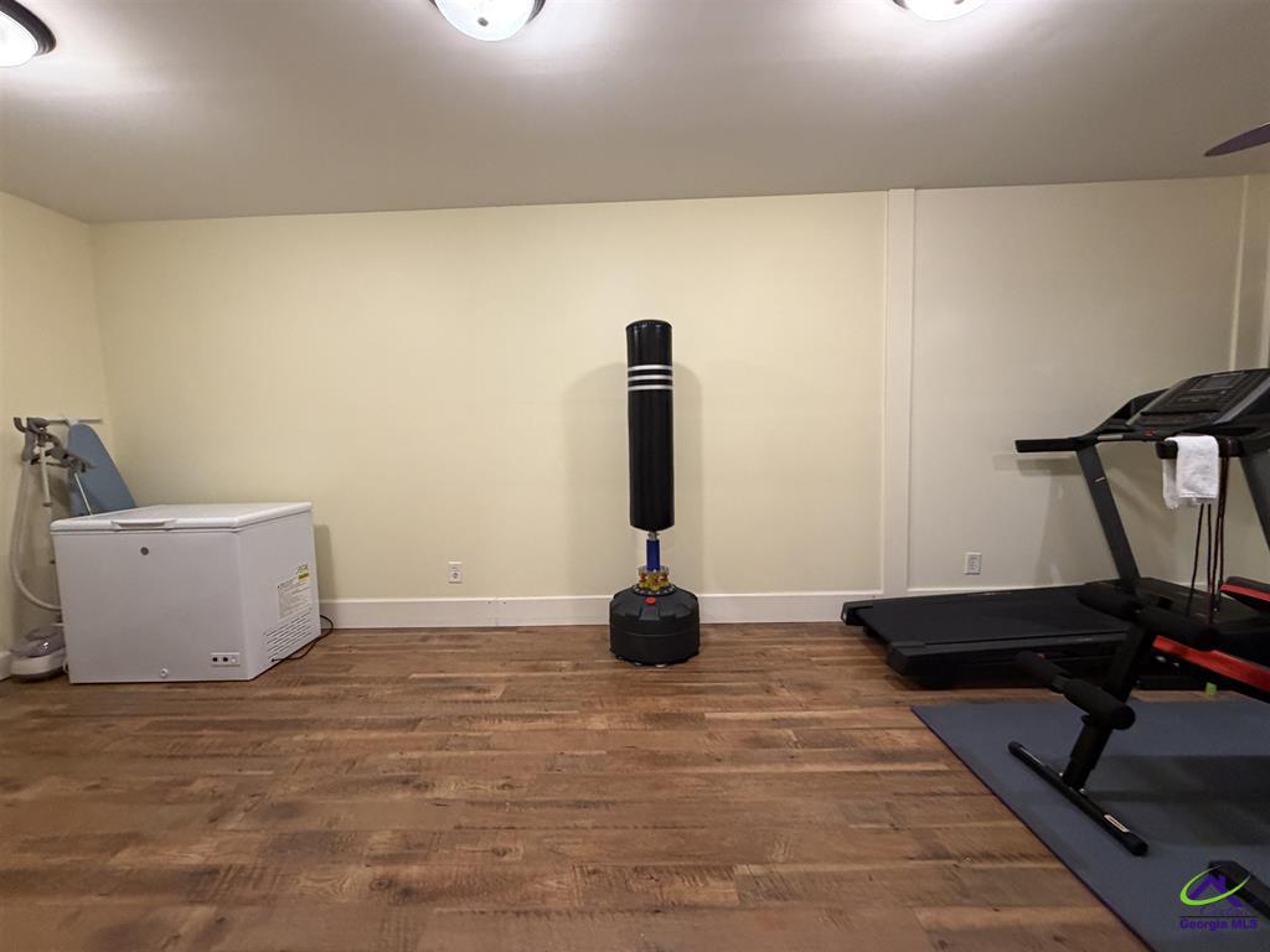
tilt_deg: -4.3
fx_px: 514
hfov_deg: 102.1
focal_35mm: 14
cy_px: 476
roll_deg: +2.1
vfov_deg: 85.7
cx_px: 635
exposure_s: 1/60
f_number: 2.2
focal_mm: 2.22
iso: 400
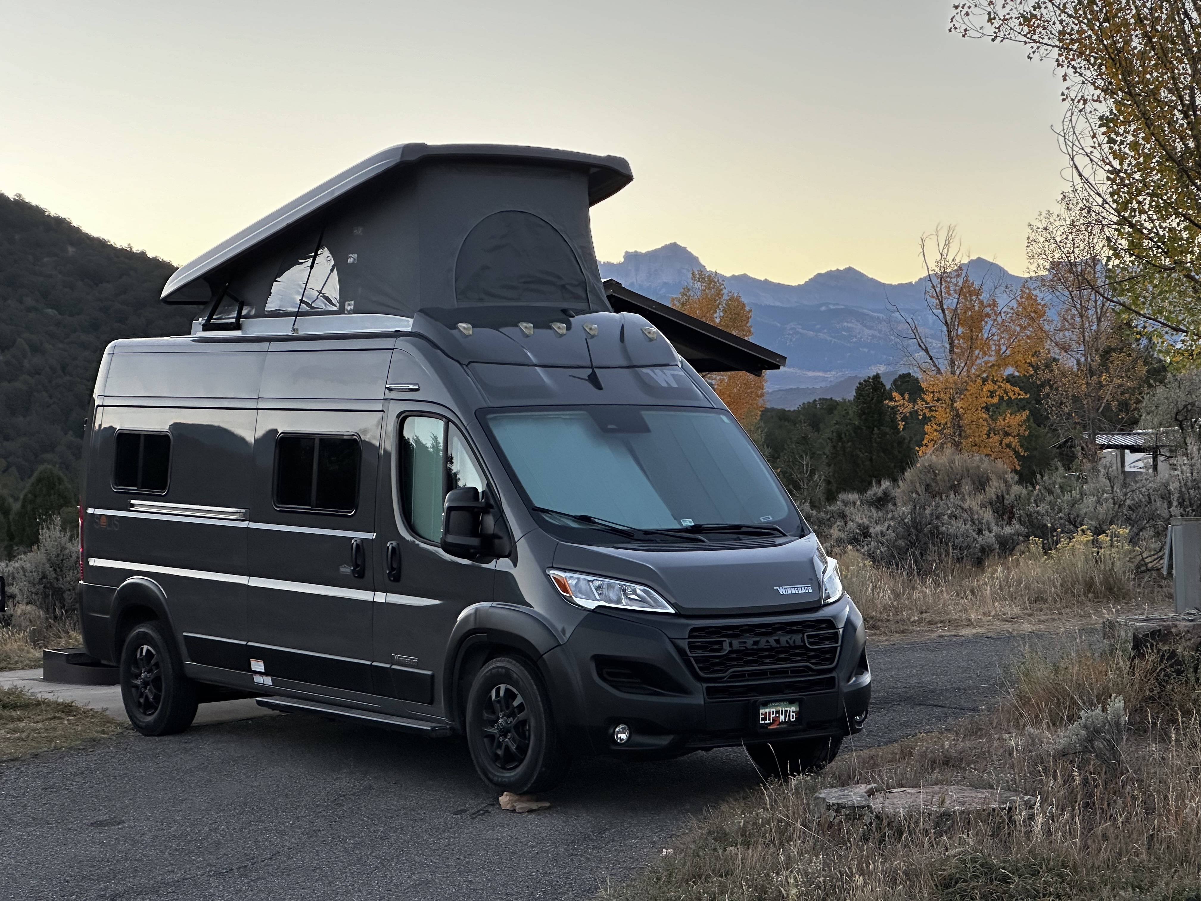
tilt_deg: +0.9
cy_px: 450
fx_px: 2672
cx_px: 600
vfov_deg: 19.1
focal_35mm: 77
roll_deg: -0.9
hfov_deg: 25.3
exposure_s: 1/99
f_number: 2.8
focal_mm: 9
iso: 100
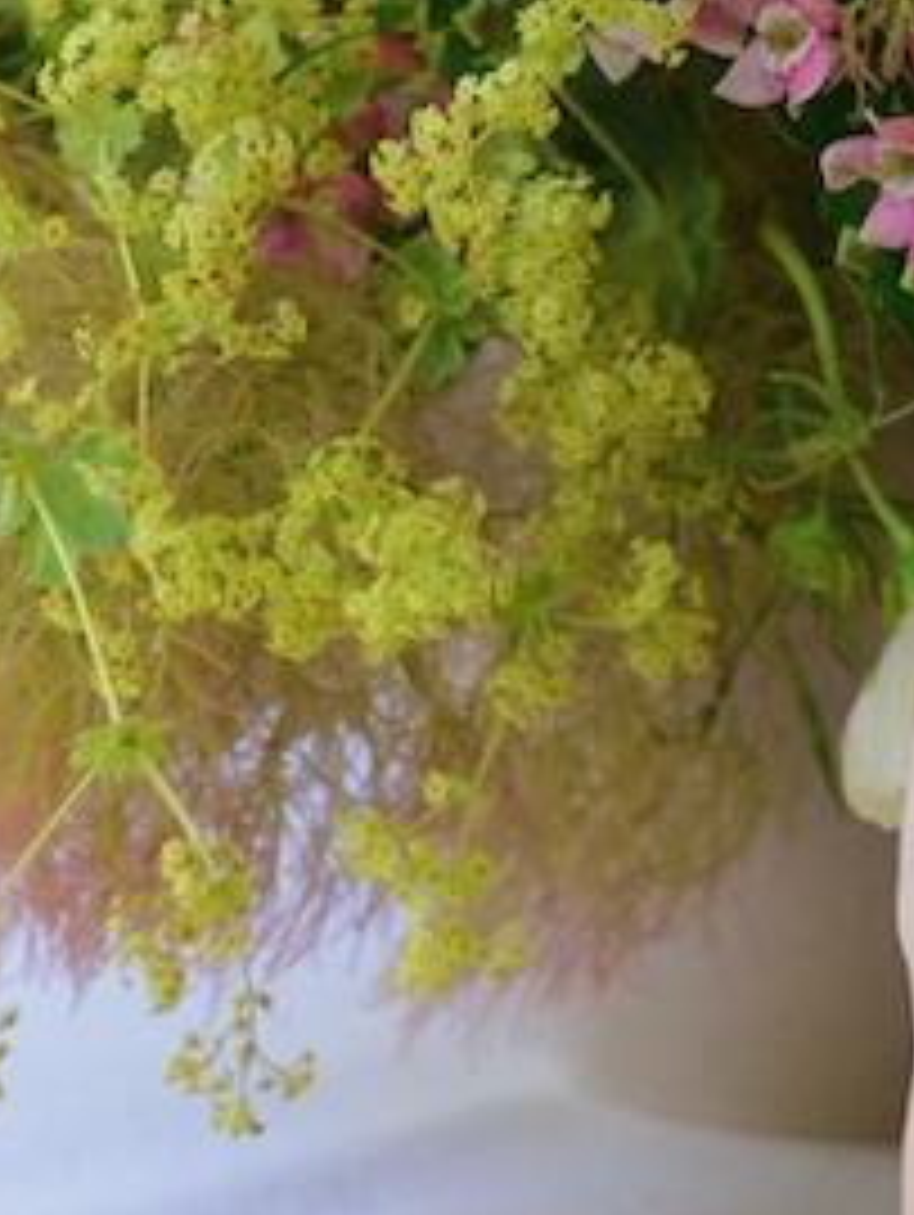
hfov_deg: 4.6
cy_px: 261
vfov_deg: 6.2
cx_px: 846
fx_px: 11248
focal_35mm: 320
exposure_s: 1/160
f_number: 2.2
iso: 400
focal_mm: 50
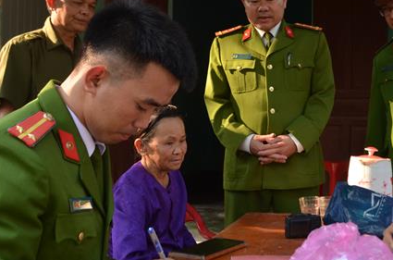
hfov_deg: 37.5
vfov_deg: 25.8
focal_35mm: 52
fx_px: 566
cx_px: 289
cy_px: 116
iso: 500
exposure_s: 1/200
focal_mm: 22
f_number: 7.1
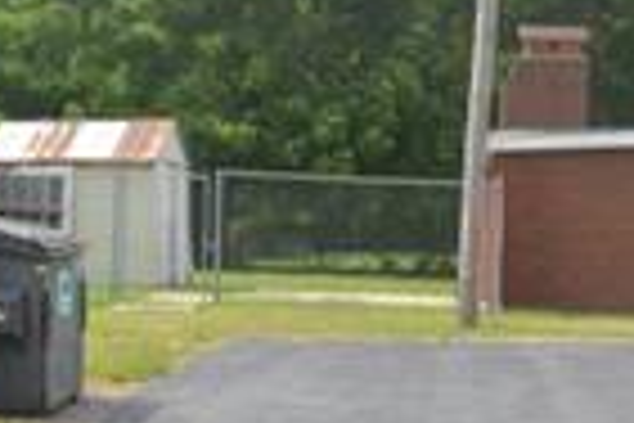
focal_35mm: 120
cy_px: 396
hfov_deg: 17.1
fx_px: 2107
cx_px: 436
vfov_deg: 11.4
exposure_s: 1/125
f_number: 5.6
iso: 180
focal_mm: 11
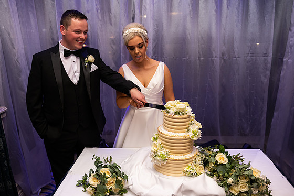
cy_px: 100
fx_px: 237
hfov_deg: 63.6
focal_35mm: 29
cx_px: 143
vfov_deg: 45.0
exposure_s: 1/160
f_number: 3.5
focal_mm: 28
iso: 640
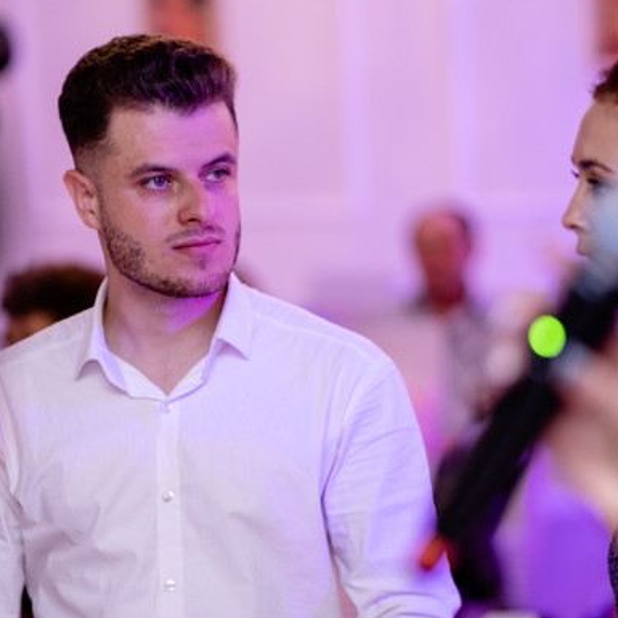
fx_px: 3656
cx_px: 252
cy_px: 282
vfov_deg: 9.7
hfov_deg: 9.7
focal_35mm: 181
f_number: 1.8
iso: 800
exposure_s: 1/250
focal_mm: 85
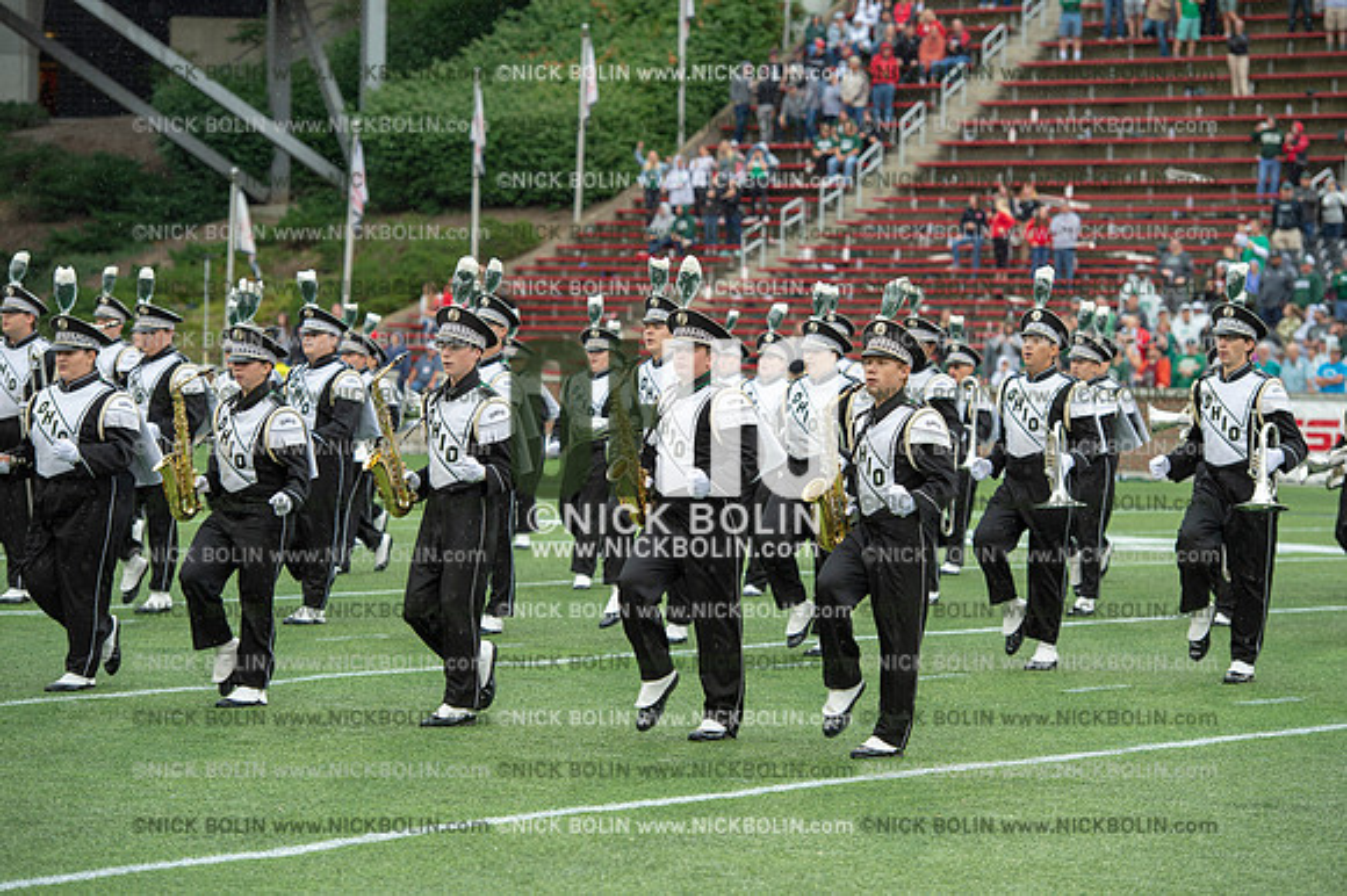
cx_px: 674
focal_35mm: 122
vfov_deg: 11.2
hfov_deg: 16.8
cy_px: 448
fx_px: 4562
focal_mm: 122
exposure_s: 1/500
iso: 400
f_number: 4
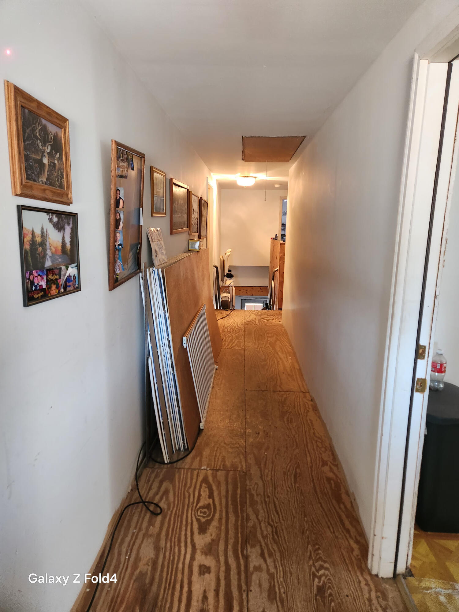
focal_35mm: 23
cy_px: 306
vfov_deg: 73.9
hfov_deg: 58.9
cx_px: 230
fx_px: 407
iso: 640
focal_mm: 5.4
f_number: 1.8
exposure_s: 1/60
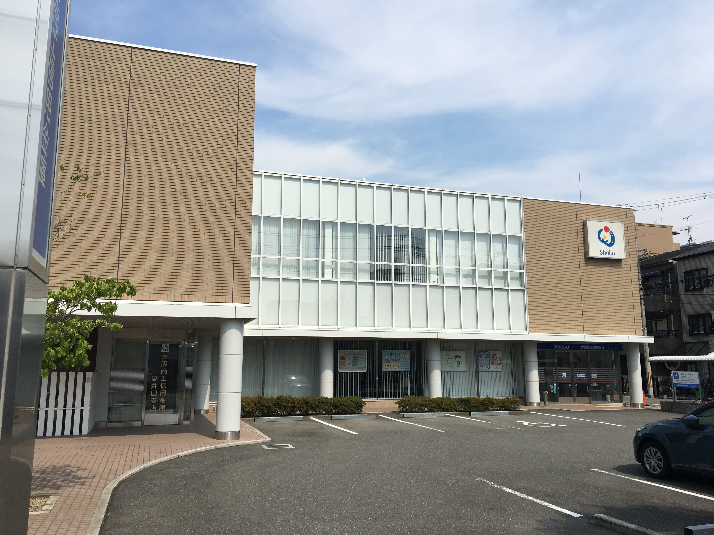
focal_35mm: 29
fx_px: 598
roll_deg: -0.6
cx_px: 357
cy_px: 268
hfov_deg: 61.7
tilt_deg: +11.5
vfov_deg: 48.2
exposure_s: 1/2137
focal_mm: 4.15
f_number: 2.2
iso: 25
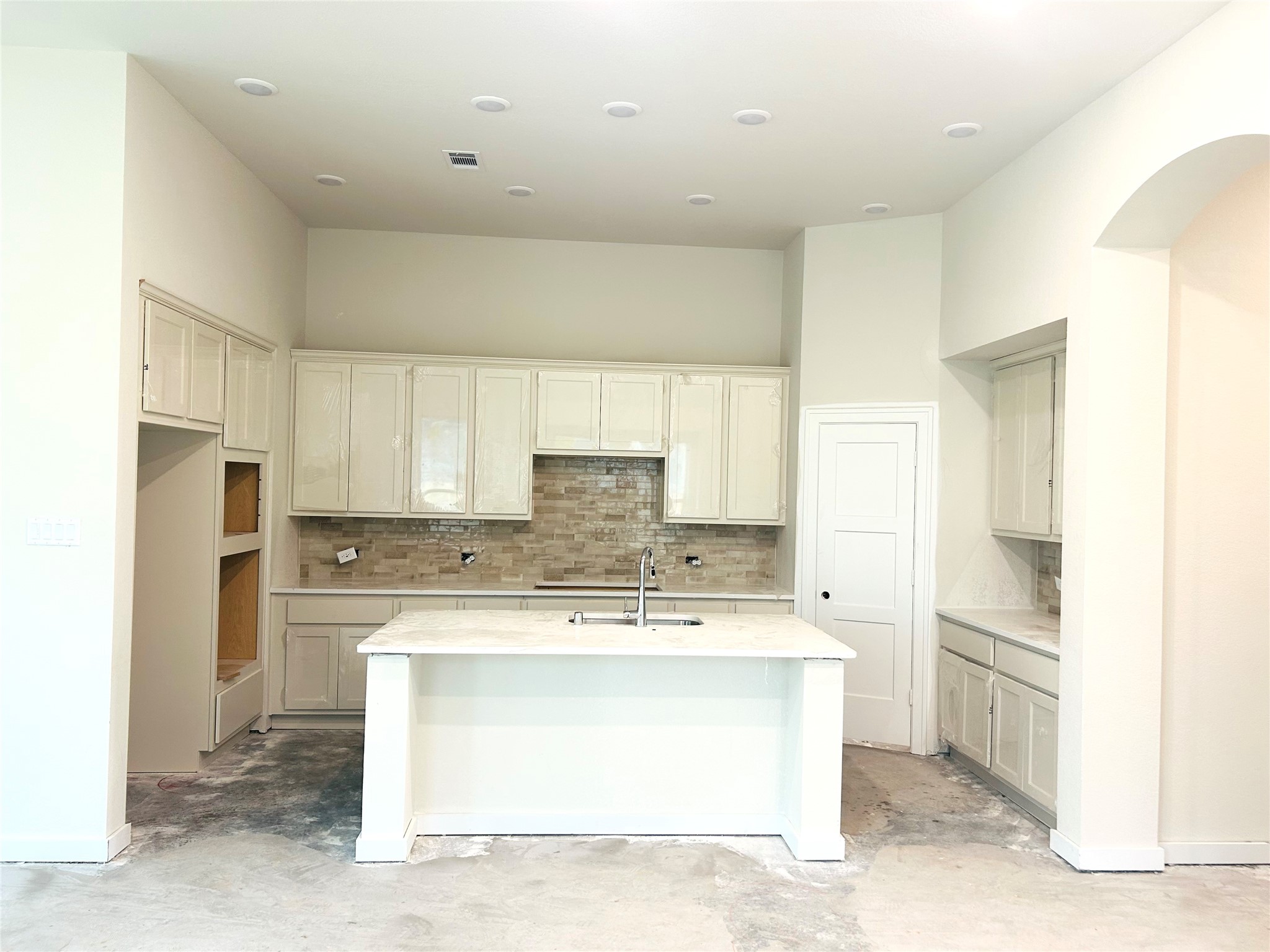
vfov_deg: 53.1
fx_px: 954
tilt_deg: +0.6
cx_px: 635
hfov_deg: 67.3
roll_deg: -1.4
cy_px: 476
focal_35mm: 26
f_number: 1.5
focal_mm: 5.7
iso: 80
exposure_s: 1/60
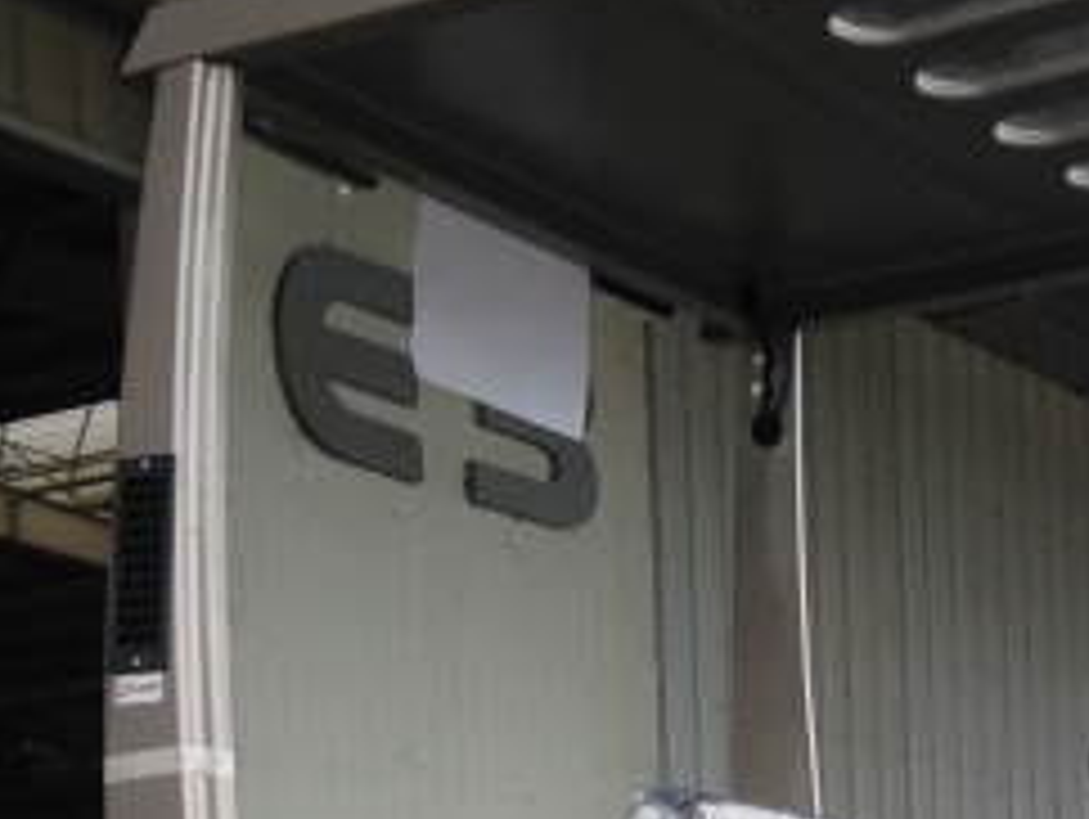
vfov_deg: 13.0
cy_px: 1184
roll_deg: +1.2
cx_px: 1040
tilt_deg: +3.0
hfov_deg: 17.7
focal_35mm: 109
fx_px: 3432
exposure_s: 1/284
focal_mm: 4.12
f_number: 2.4
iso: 50
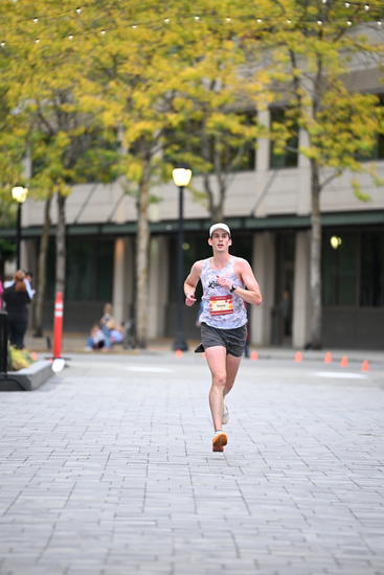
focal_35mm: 200
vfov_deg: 10.3
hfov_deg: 6.9
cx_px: 192
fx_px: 3198
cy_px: 288
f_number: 2.8
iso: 1600
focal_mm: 200
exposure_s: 1/800
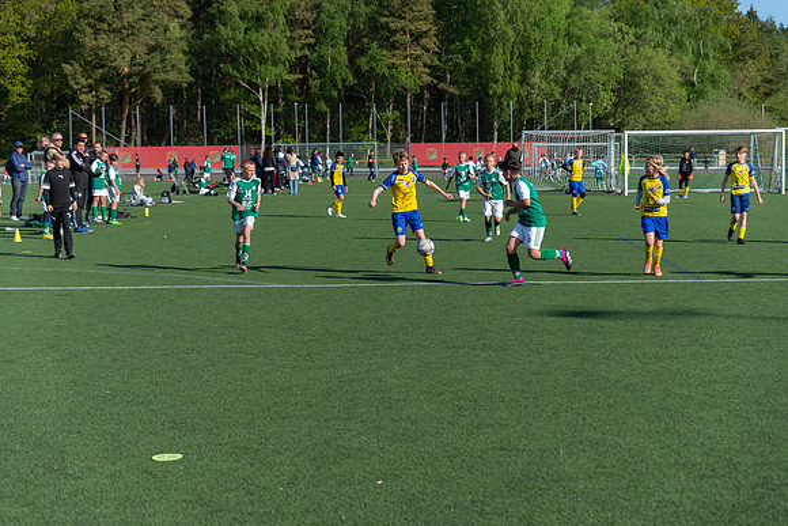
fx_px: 1533
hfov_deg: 28.8
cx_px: 394
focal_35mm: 70
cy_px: 263
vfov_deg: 19.5
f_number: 3.2
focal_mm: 70
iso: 100
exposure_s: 1/640
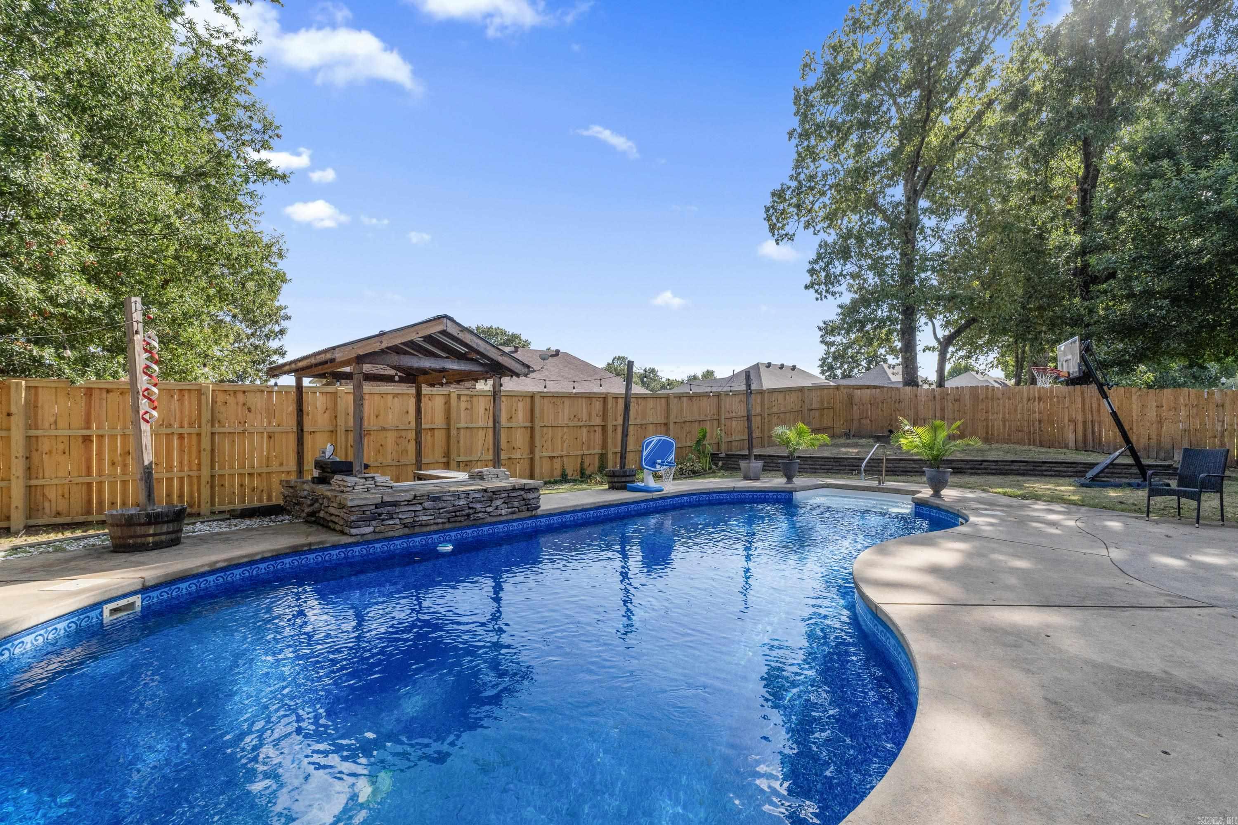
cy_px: 412
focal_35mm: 15
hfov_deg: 100.4
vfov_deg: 77.3
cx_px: 619
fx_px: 516
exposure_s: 1/1000
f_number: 8
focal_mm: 10
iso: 400
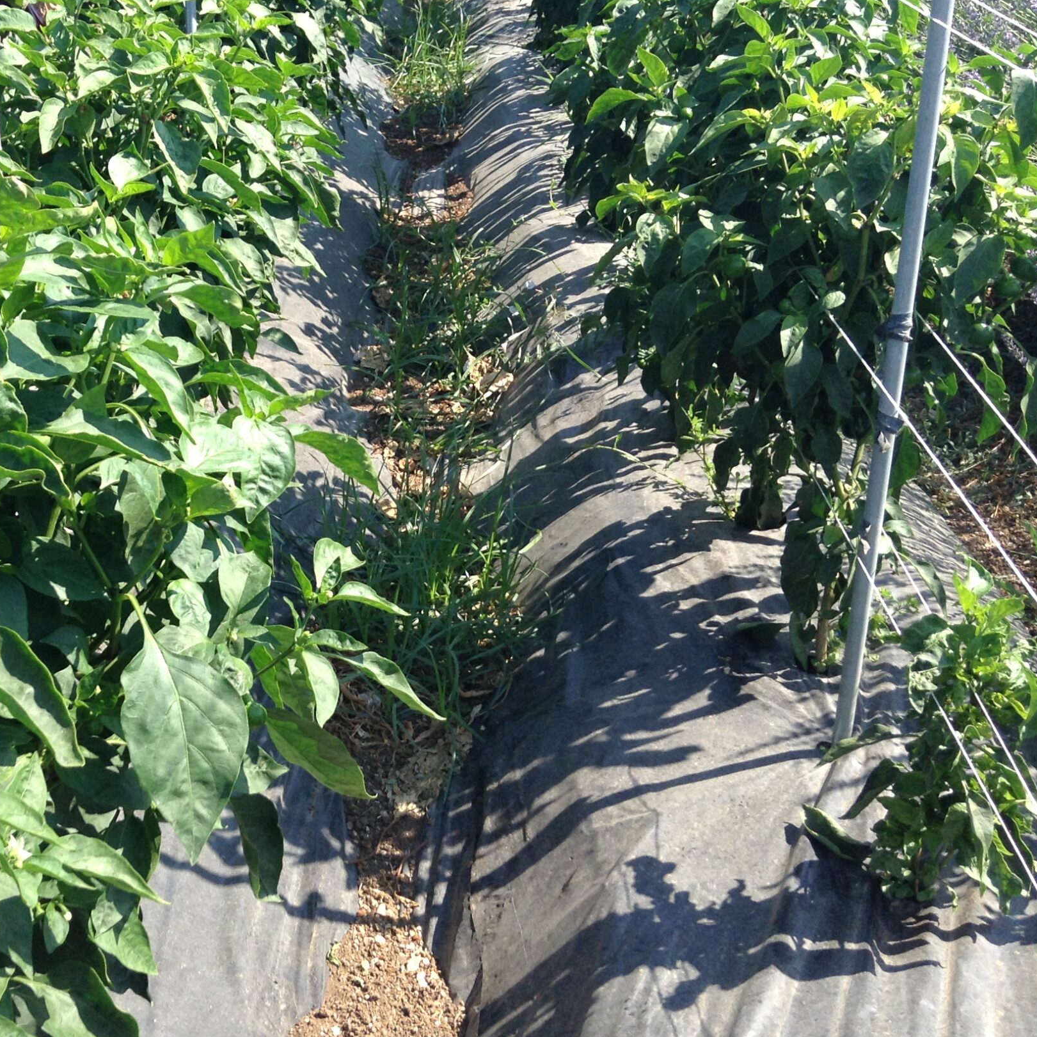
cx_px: 319
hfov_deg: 36.3
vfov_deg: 36.8
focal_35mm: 46
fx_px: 1559
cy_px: 467
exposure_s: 1/513
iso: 25
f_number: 2.4
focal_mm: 3.3
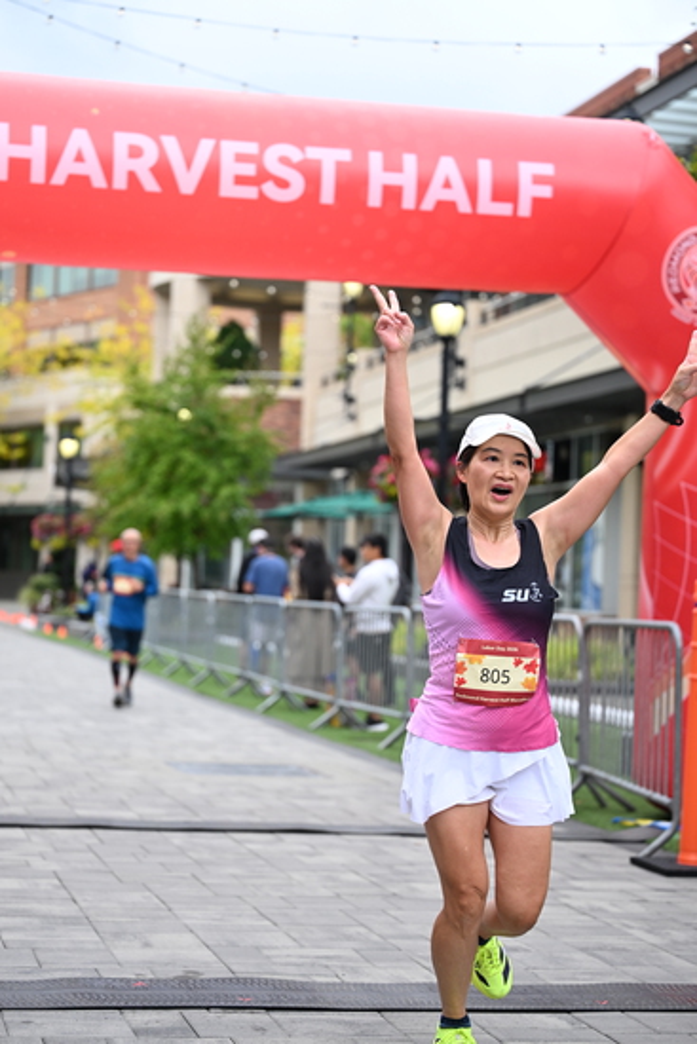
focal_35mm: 72
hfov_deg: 18.9
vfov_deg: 28.1
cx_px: 348
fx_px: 2090
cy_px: 522
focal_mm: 72
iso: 640
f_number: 2.8
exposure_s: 1/2000
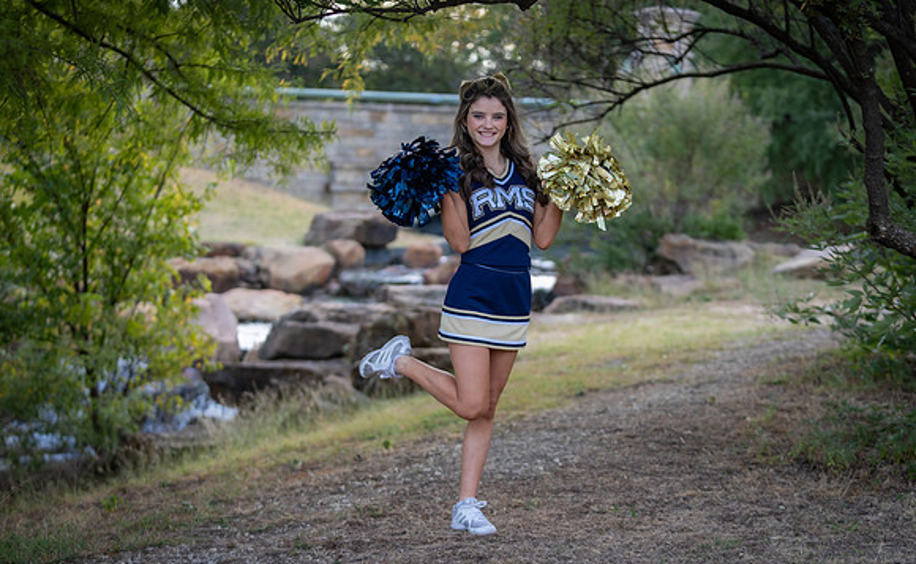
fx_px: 1821
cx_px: 454
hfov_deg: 28.2
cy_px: 303
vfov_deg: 17.6
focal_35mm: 73
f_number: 2.8
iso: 200
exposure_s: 1/320
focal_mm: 70
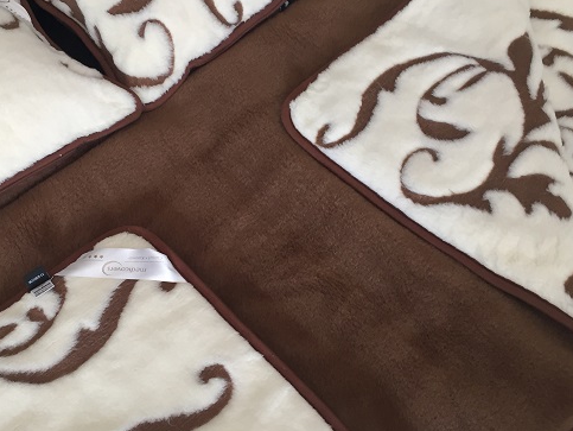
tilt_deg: -56.5
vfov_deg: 30.3
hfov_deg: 39.4
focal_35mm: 48
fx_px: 795
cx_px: 223
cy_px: 222
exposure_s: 1/33
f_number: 2.2
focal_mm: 4.15
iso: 40
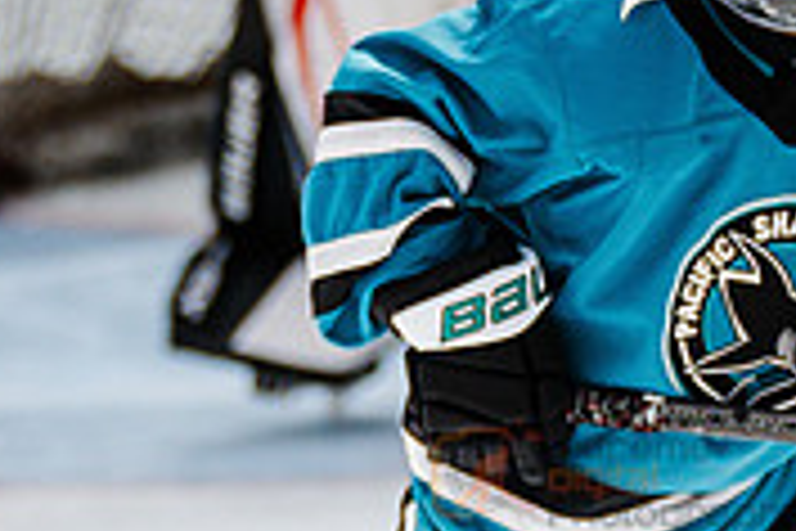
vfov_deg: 2.0
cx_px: 271
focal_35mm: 692
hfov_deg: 3.0
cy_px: 488
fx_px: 15300
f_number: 3.2
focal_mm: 166
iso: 1250
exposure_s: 1/2500
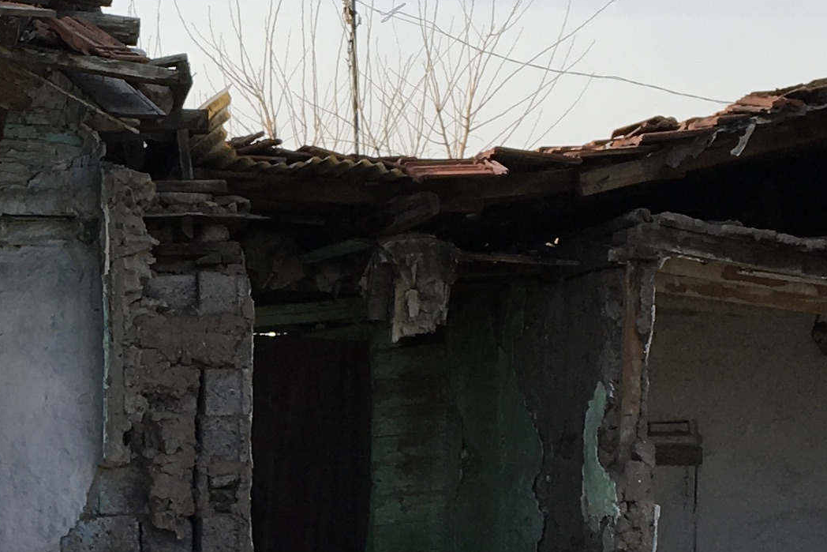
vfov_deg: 11.7
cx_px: -24
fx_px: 2665
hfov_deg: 17.2
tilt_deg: -3.7
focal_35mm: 116
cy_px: 595
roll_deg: +1.6
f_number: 2.2
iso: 25
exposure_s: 1/927
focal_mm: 4.15
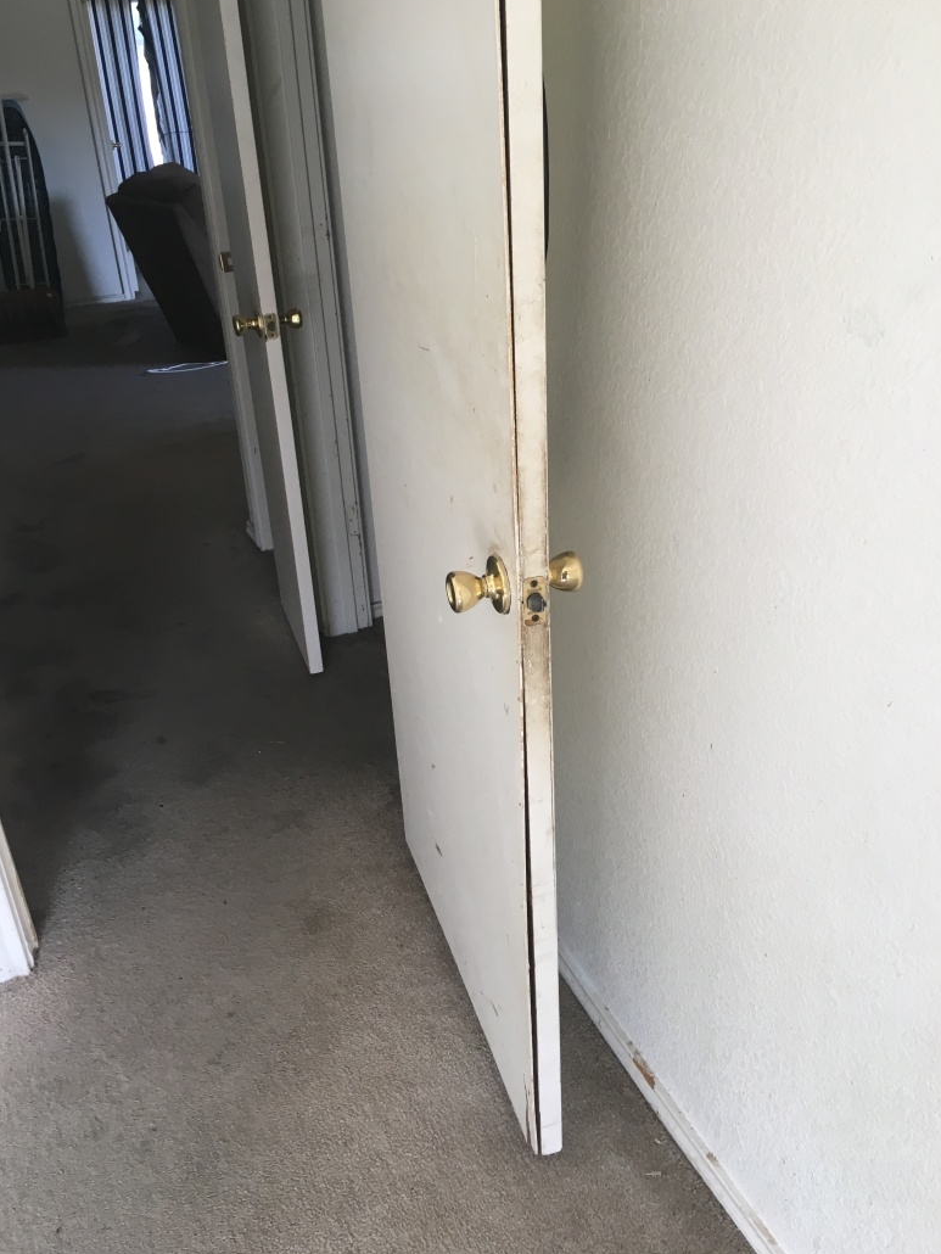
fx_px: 1087
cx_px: 465
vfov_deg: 60.0
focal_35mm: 30
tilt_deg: -24.0
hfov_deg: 46.8
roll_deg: +2.5
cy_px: 621
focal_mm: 4.15
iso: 25
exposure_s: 1/30
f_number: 2.2
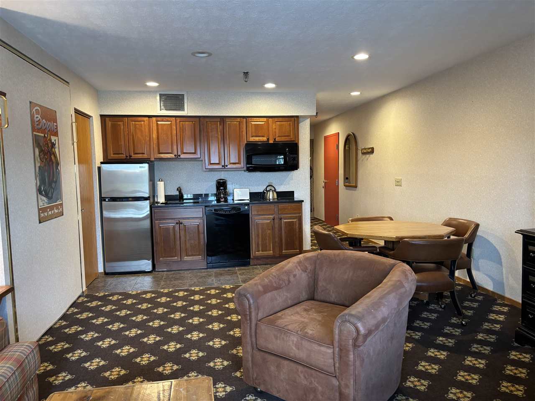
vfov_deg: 53.0
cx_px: 268
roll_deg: +1.2
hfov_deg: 67.3
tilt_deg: -5.9
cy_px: 200
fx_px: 402
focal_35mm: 26
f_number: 1.6
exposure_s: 1/60
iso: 320
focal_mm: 5.96
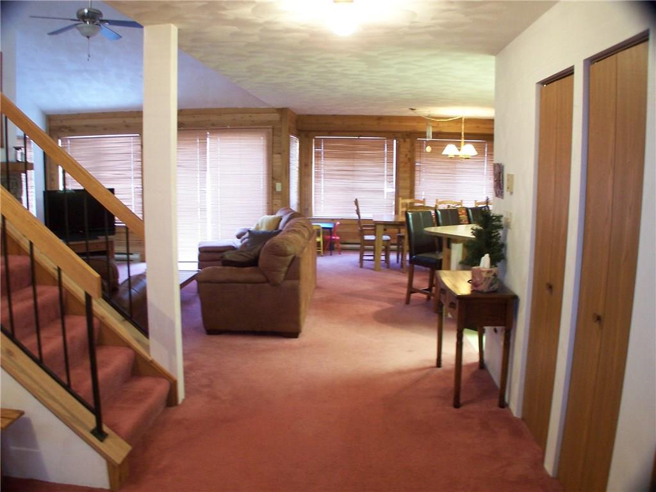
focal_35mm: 38
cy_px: 246
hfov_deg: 49.0
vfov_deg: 37.7
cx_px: 328
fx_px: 720
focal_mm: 6.3
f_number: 2.8
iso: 140
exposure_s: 1/6
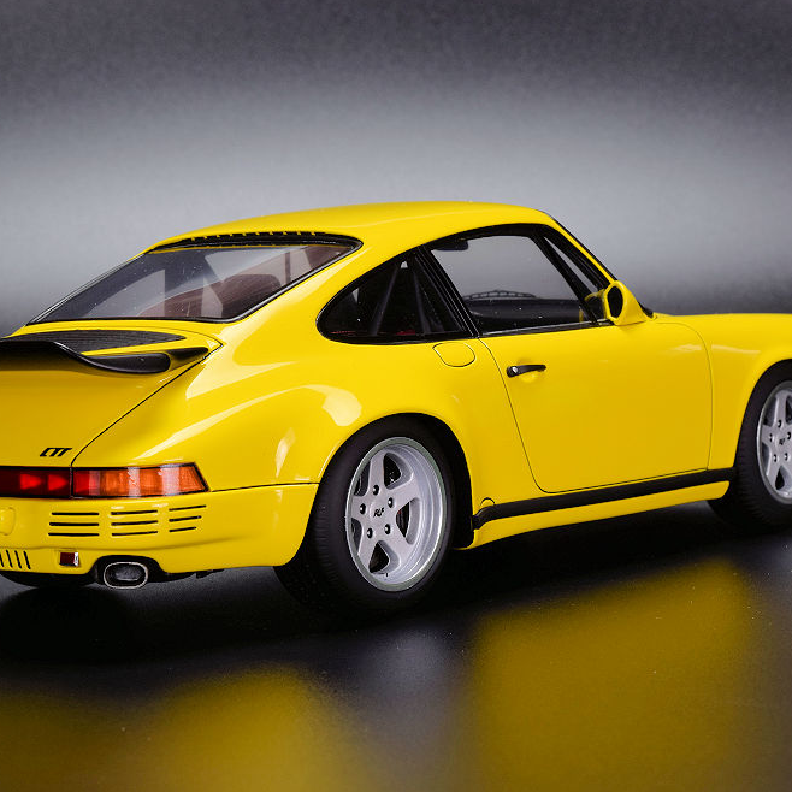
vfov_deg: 18.7
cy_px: 395
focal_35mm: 93
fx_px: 2407
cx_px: 362
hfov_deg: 18.7
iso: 100
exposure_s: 1
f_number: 20
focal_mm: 48
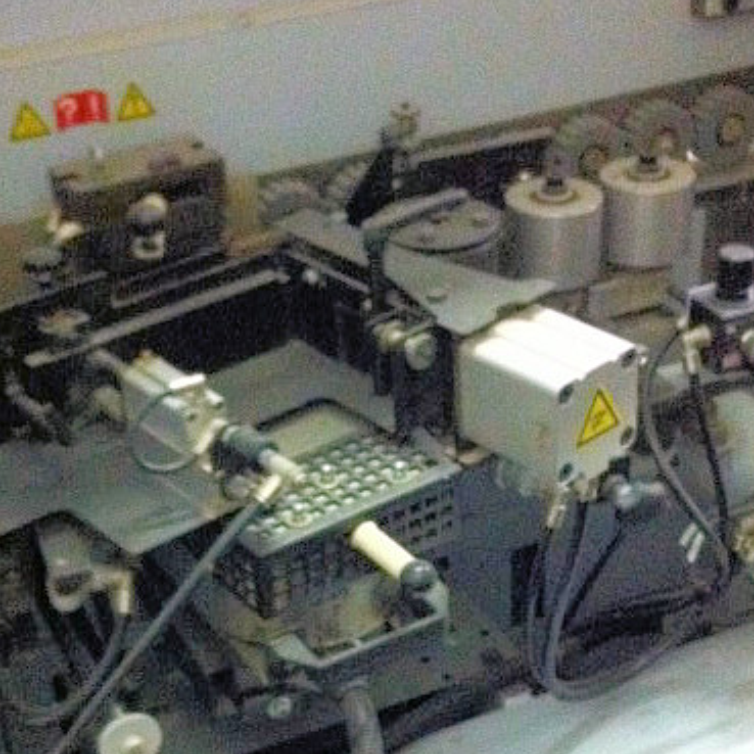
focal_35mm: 67
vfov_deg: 25.6
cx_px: 366
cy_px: 519
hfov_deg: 25.7
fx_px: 1651
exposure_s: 1/15
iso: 1000
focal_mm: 3.85
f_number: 2.8
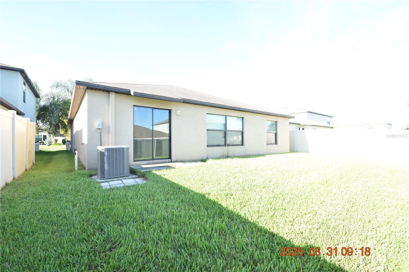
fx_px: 170
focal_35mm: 15
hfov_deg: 100.4
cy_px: 136
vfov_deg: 77.3
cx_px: 204
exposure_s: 1/250
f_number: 8
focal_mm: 10
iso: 400
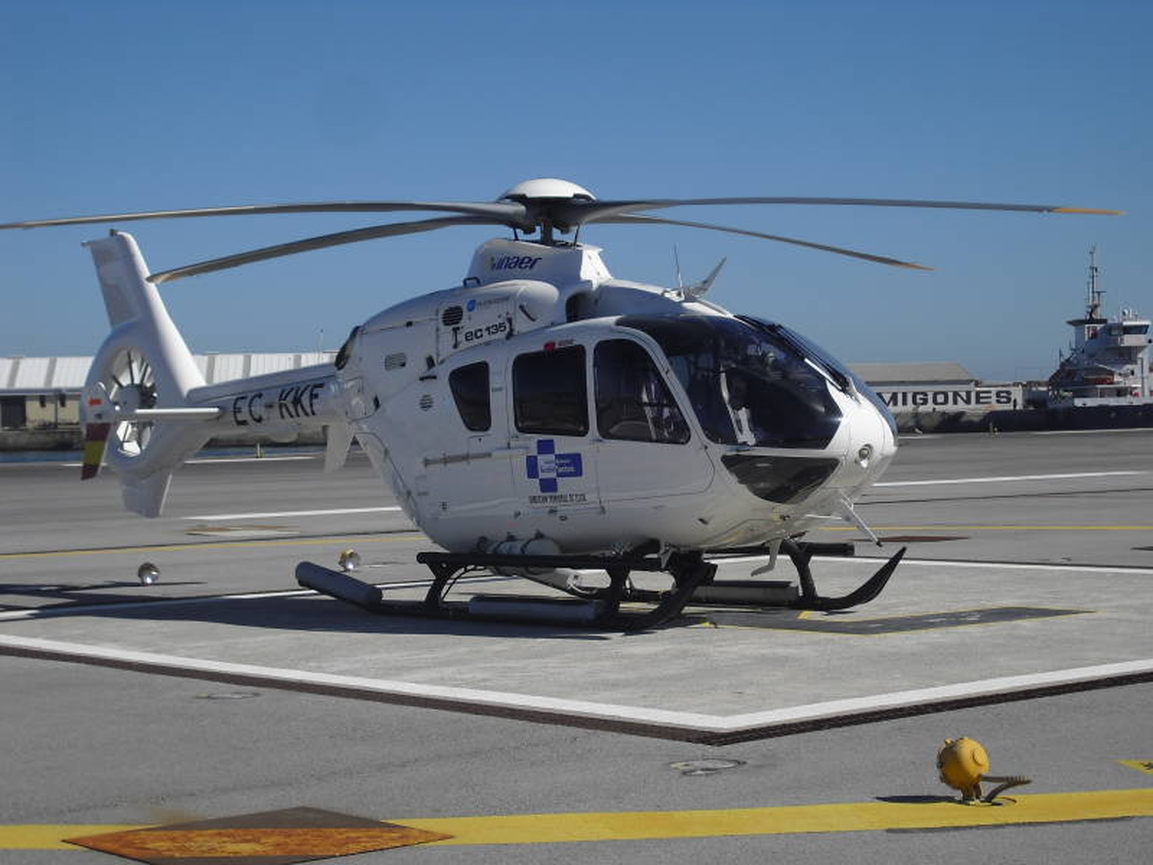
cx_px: 576
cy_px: 432
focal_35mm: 74
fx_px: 2465
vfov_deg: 19.9
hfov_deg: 26.3
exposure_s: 1/125
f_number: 11.6
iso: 64
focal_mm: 13.1
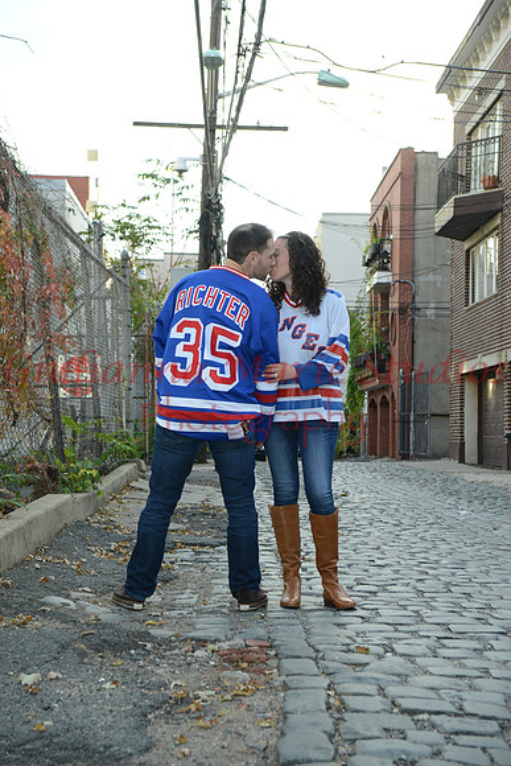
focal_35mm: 55
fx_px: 1170
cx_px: 256
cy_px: 383
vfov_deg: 36.2
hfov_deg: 24.6
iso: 800
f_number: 8
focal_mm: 55
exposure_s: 1/250
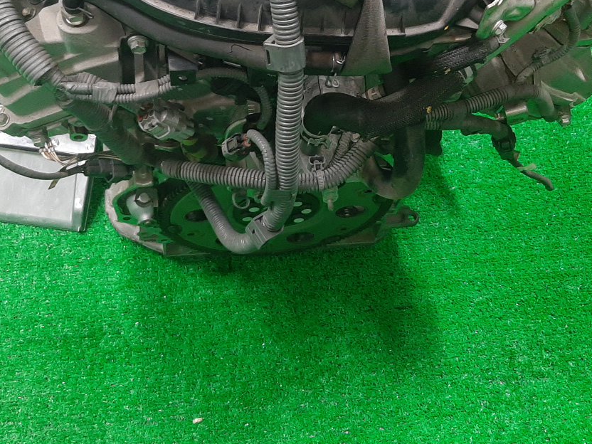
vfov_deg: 31.8
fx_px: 770
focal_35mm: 45
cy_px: 129
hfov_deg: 42.0
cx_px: 250
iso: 238
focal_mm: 3.93
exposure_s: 1/50
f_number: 1.7
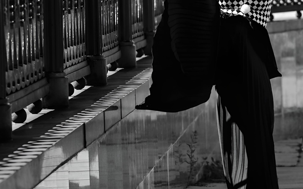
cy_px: 47
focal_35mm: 397
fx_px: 3278
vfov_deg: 3.3
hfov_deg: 5.3
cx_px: 216
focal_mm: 210
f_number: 9
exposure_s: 1/400
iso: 250
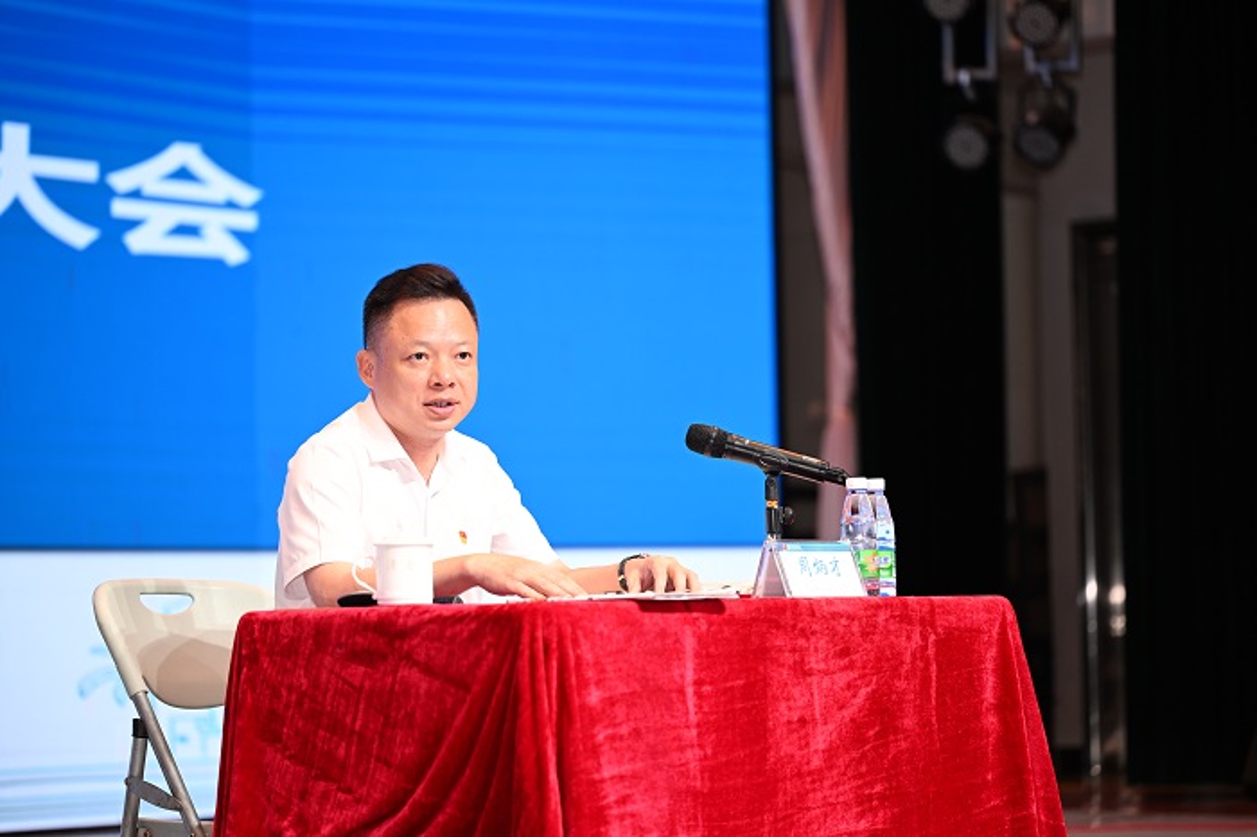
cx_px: 628
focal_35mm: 105
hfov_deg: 19.5
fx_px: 3664
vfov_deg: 13.0
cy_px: 418
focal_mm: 105
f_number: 2.8
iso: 800
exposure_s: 1/125
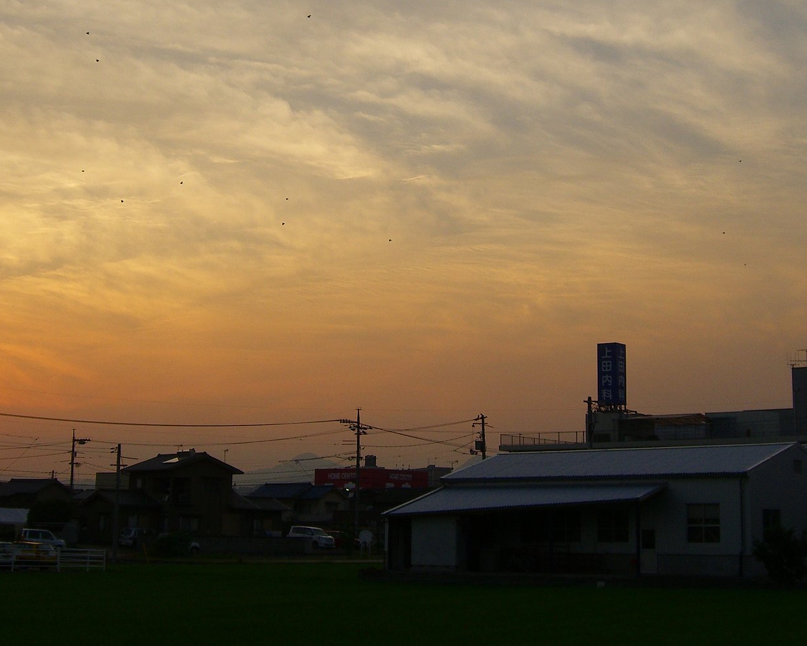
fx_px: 1457
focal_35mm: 61
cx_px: 409
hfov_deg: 31.0
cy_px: 204
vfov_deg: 24.8
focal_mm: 7.9
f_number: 4
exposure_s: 1/400
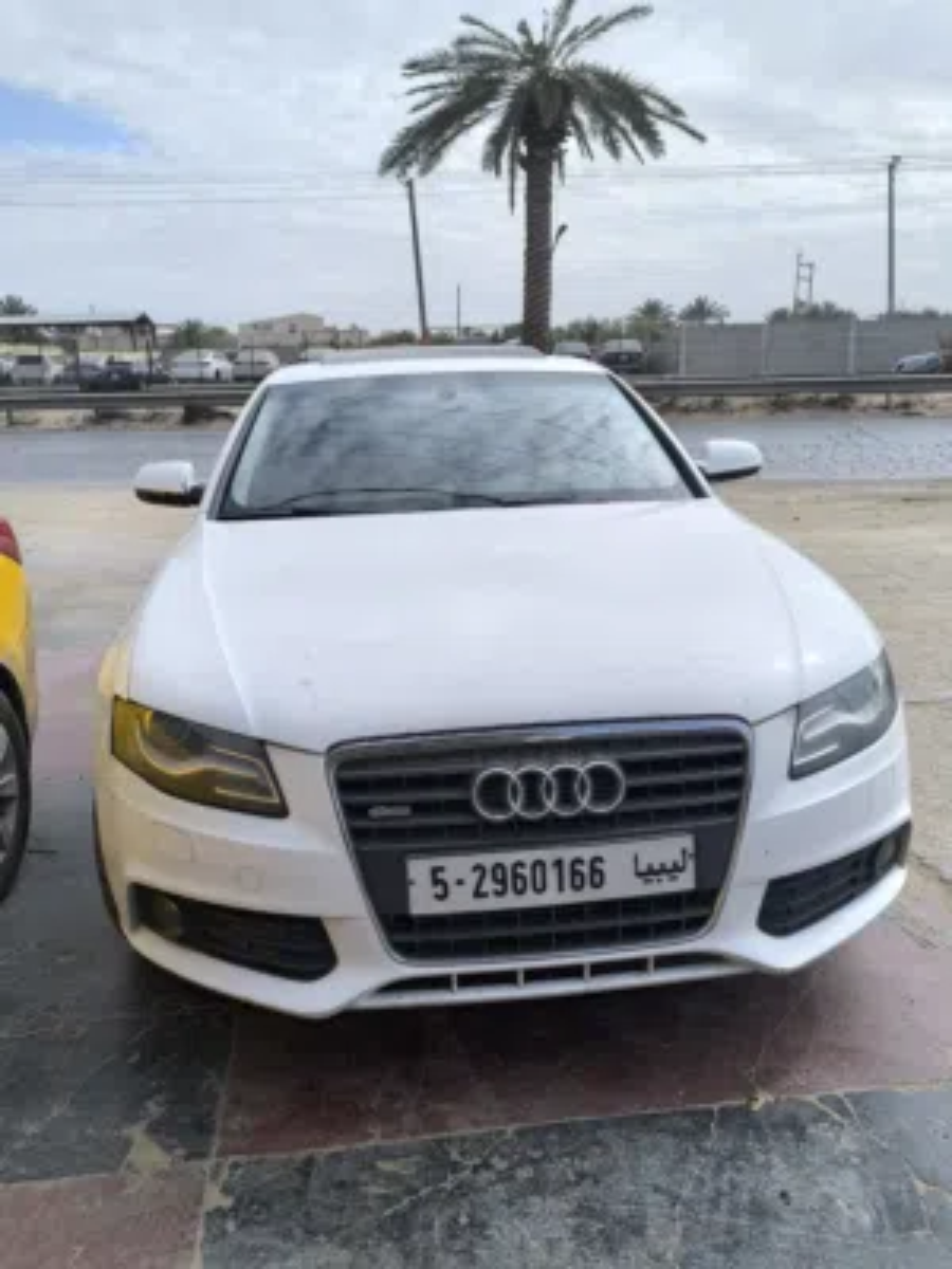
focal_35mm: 28
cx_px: 476
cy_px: 634
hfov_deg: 49.7
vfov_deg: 63.4
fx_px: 1027
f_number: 1.65
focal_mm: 6.14
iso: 50
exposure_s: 1/866
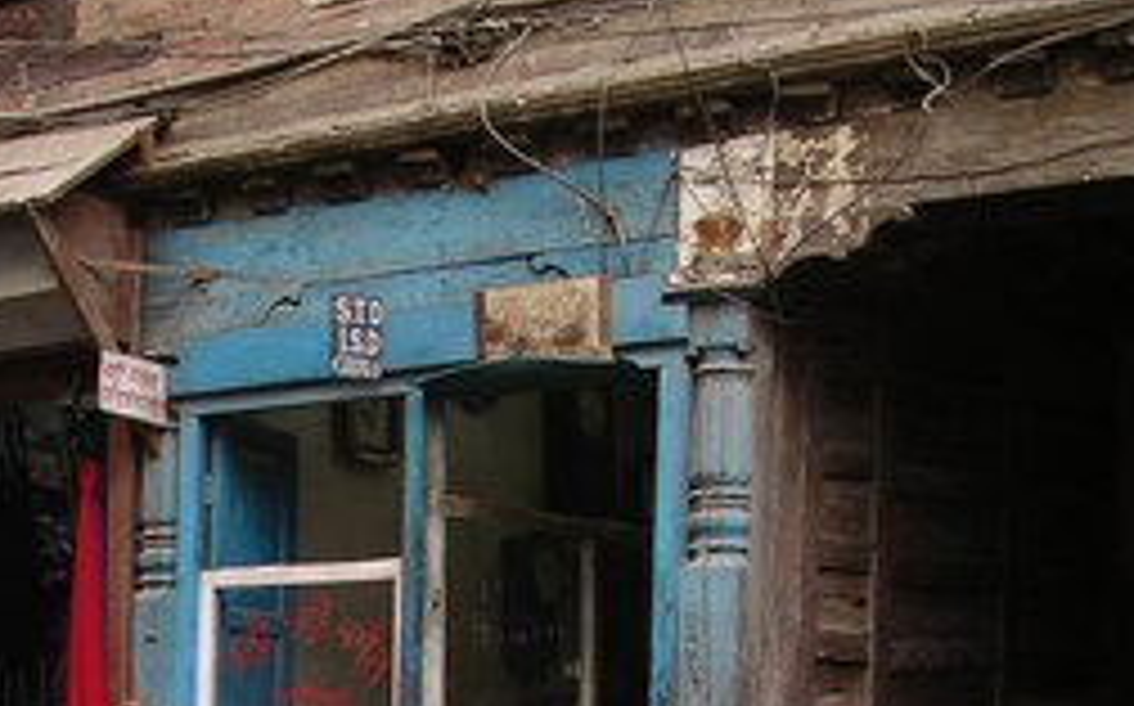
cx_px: 333
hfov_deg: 25.3
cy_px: 958
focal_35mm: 81
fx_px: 2501
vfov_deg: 15.2
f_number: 2.8
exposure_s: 1/62
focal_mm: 7.8
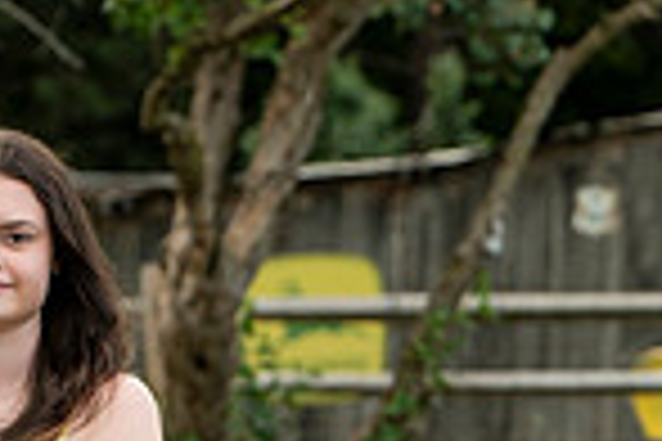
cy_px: 673
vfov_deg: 3.0
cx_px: -513
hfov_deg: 4.5
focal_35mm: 458
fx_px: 8421
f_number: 5.6
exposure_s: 1/125
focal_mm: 116
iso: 200
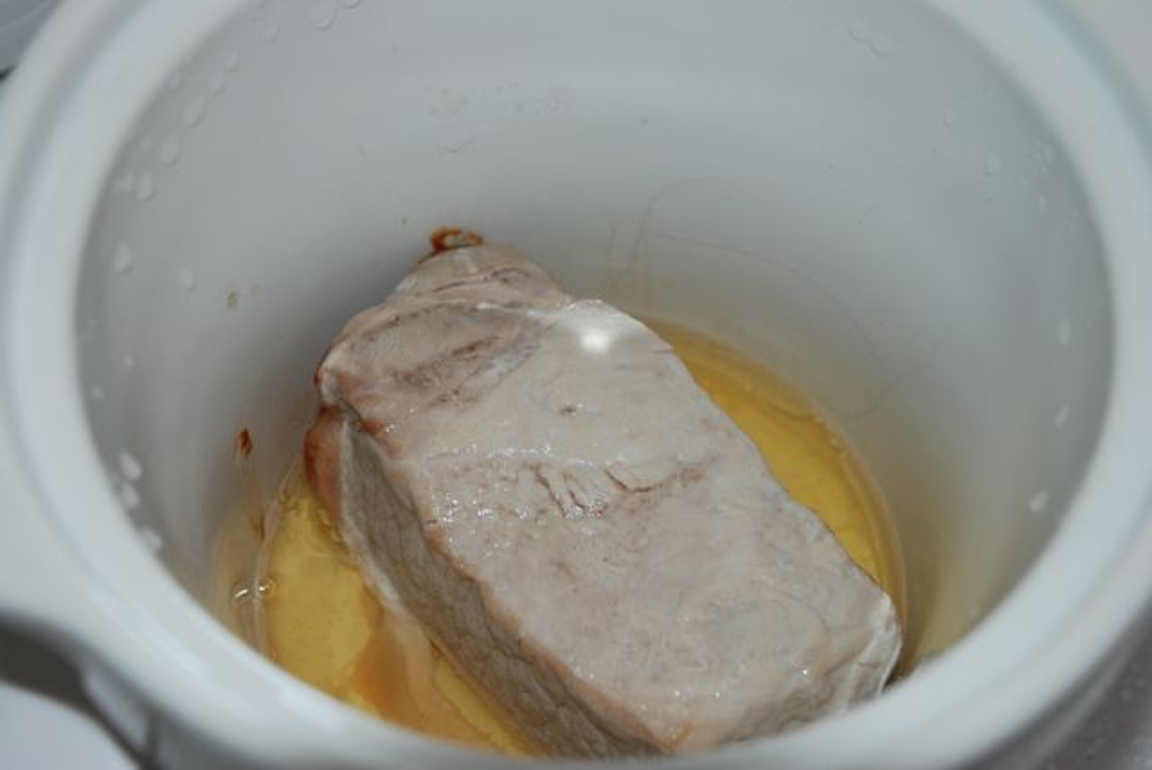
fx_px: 2114
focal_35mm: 66
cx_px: 576
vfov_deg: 20.7
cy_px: 385
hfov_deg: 30.5
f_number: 4.8
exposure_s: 1/60
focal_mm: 44
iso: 400
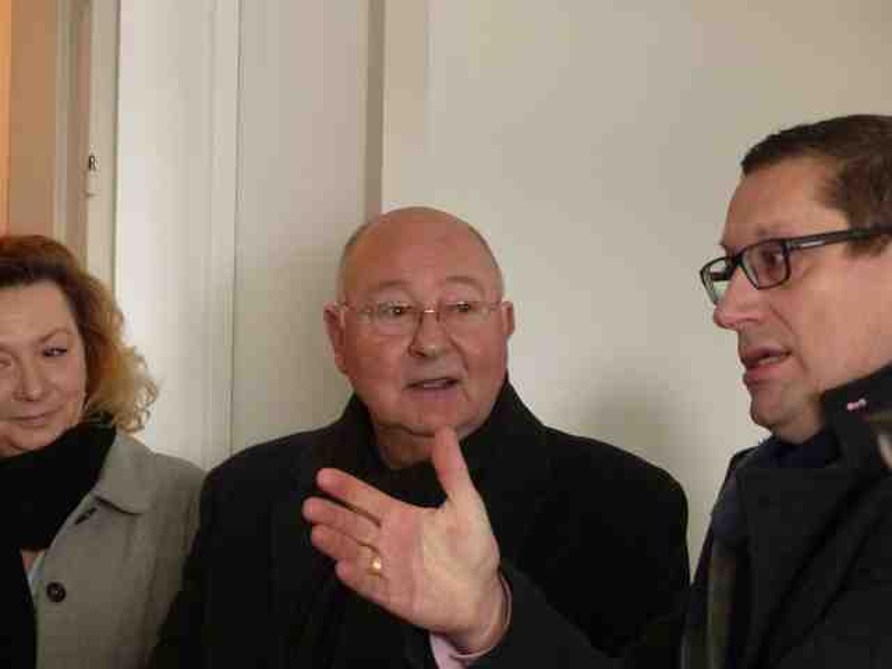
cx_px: 446
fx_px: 3376
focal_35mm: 131
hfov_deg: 15.1
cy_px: 334
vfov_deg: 11.3
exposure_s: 1/30
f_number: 3.2
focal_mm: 23.5
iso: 400
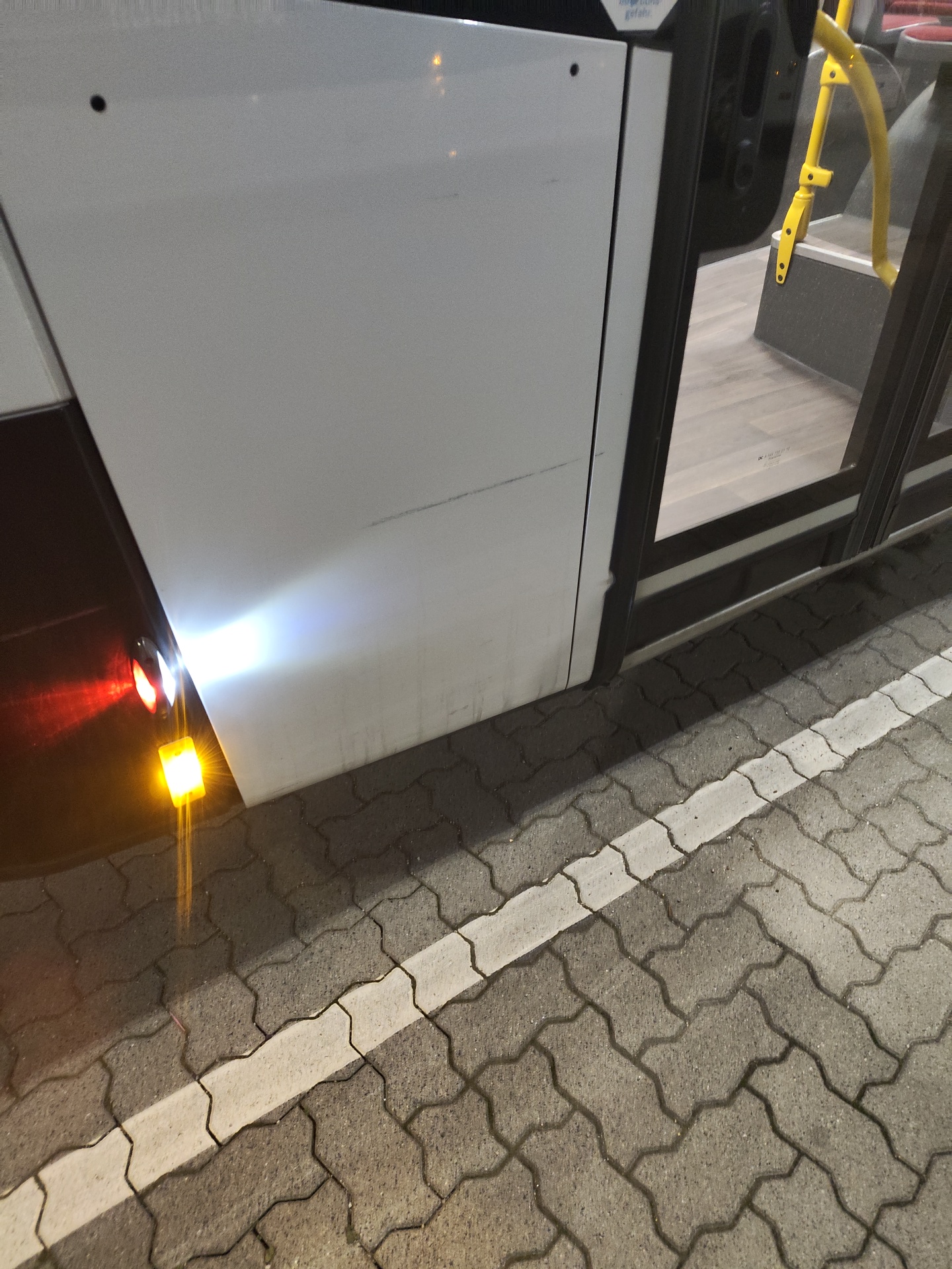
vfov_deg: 73.9
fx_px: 843
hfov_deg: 58.9
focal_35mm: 23
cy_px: 634
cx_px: 476
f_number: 1.88
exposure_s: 1/25
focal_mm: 5.56
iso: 3071
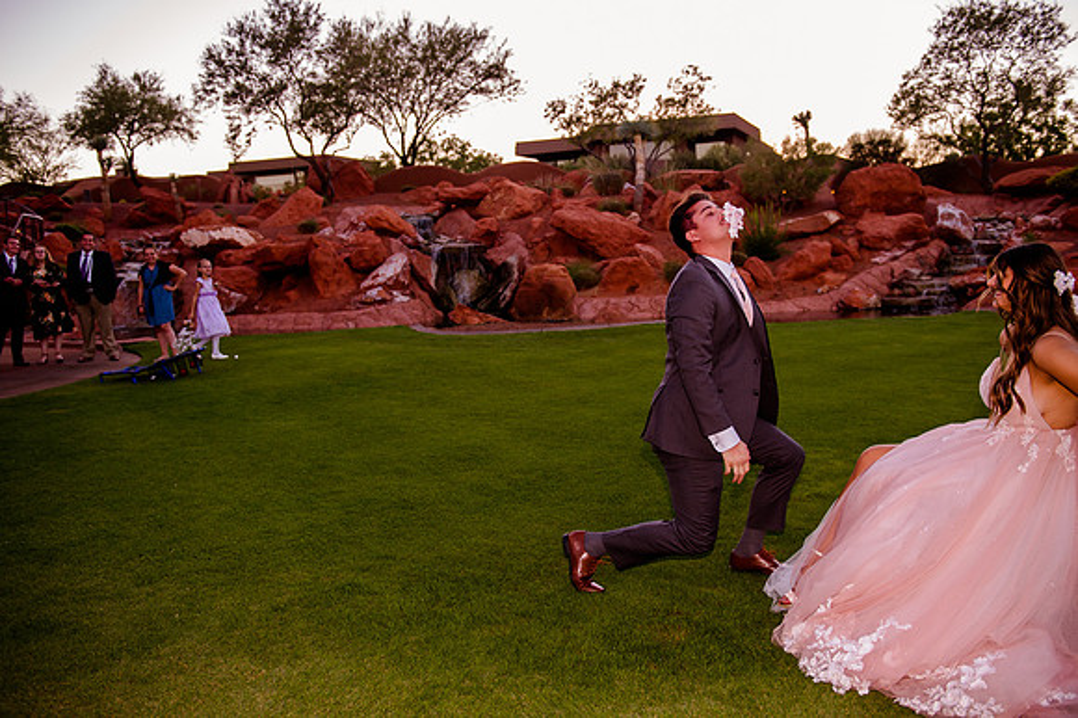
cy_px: 359
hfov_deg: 61.6
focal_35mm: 30
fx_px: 904
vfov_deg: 43.3
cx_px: 539
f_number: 3.2
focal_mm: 29
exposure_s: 1/320
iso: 640
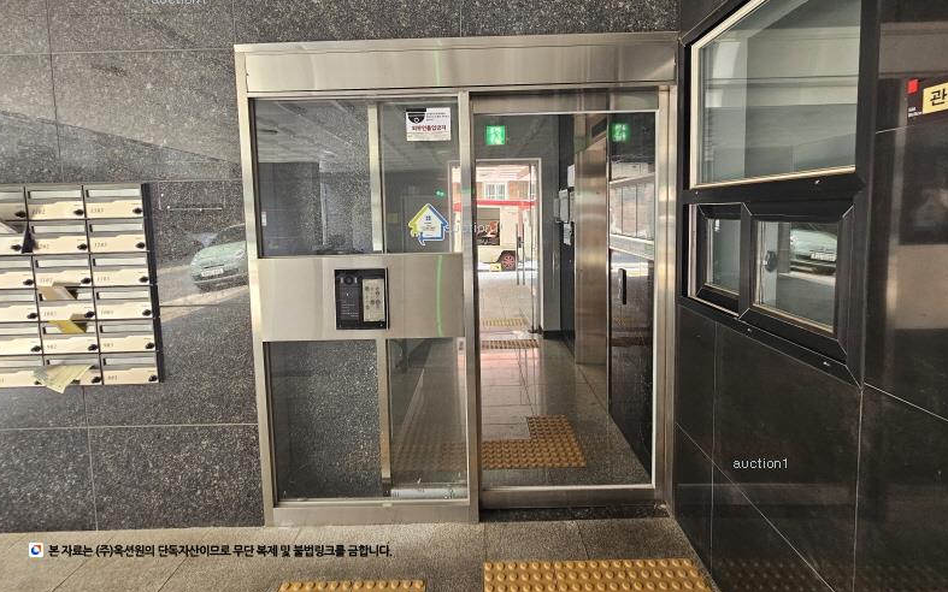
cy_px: 236
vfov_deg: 77.7
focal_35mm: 14
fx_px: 362
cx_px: 471
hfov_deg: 105.3
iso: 160
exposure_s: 1/77
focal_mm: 2.2
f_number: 2.2
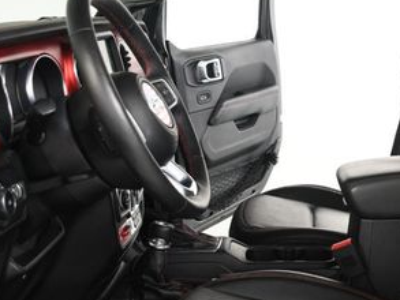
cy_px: 229
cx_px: 341
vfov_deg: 23.0
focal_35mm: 63
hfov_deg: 29.7
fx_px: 728
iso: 100
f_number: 3.5
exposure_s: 1/160
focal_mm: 20
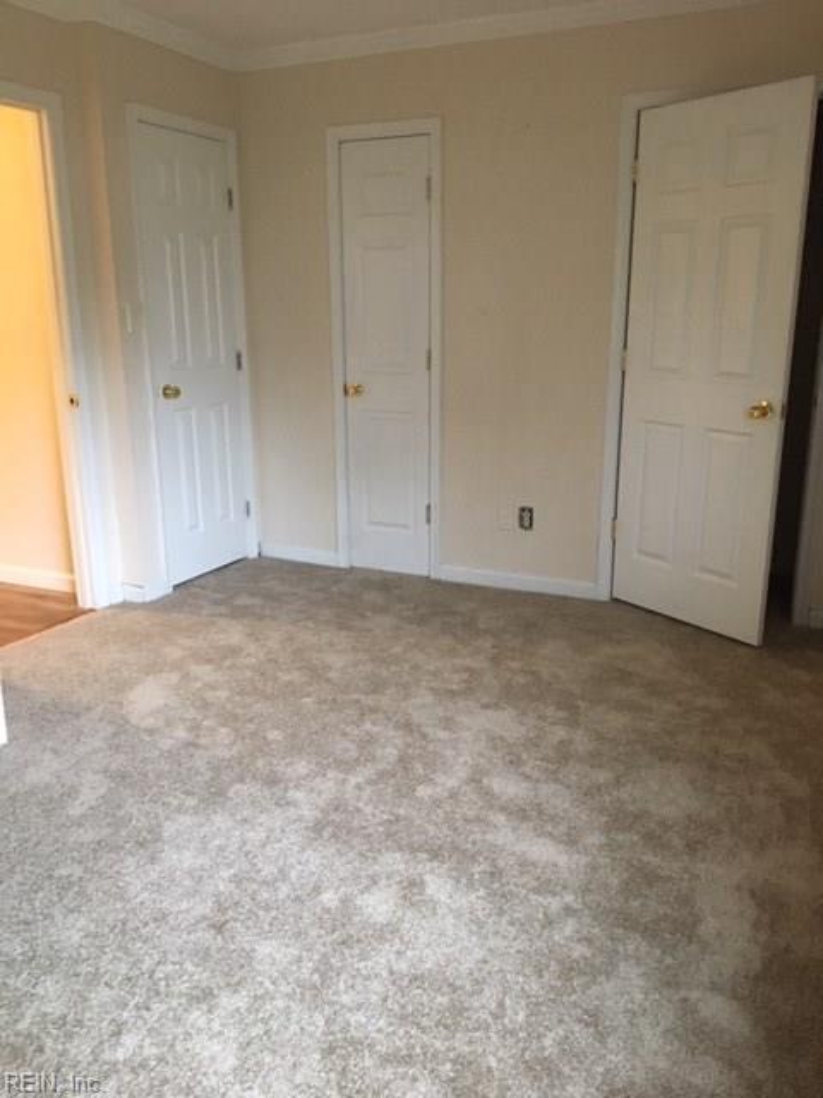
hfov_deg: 48.2
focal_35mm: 29
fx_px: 919
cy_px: 549
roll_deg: +0.3
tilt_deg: -13.9
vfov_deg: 61.7
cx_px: 412
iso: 200
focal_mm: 4.15
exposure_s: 1/20
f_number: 2.2
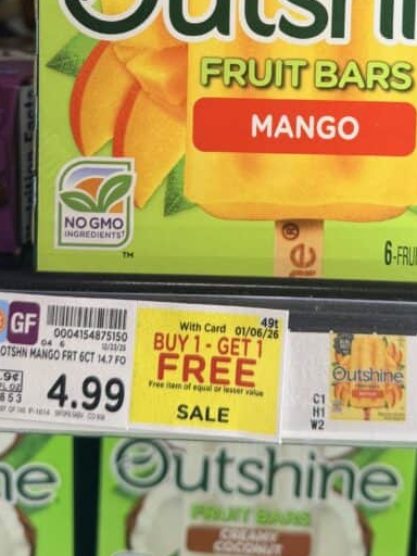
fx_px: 771
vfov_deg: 37.5
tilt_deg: -6.9
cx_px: 274
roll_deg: -1.8
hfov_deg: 30.1
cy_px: 74
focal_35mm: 48
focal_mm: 6.76
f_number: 1.78
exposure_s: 1/120
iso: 50
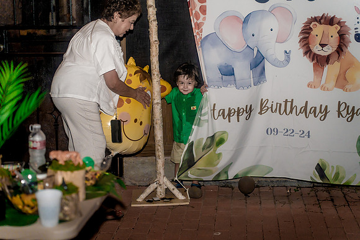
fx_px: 750
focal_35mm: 75
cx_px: 180
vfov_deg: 18.2
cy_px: 120
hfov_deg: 27.0
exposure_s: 1/200
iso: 2000
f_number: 3.2
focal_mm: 75
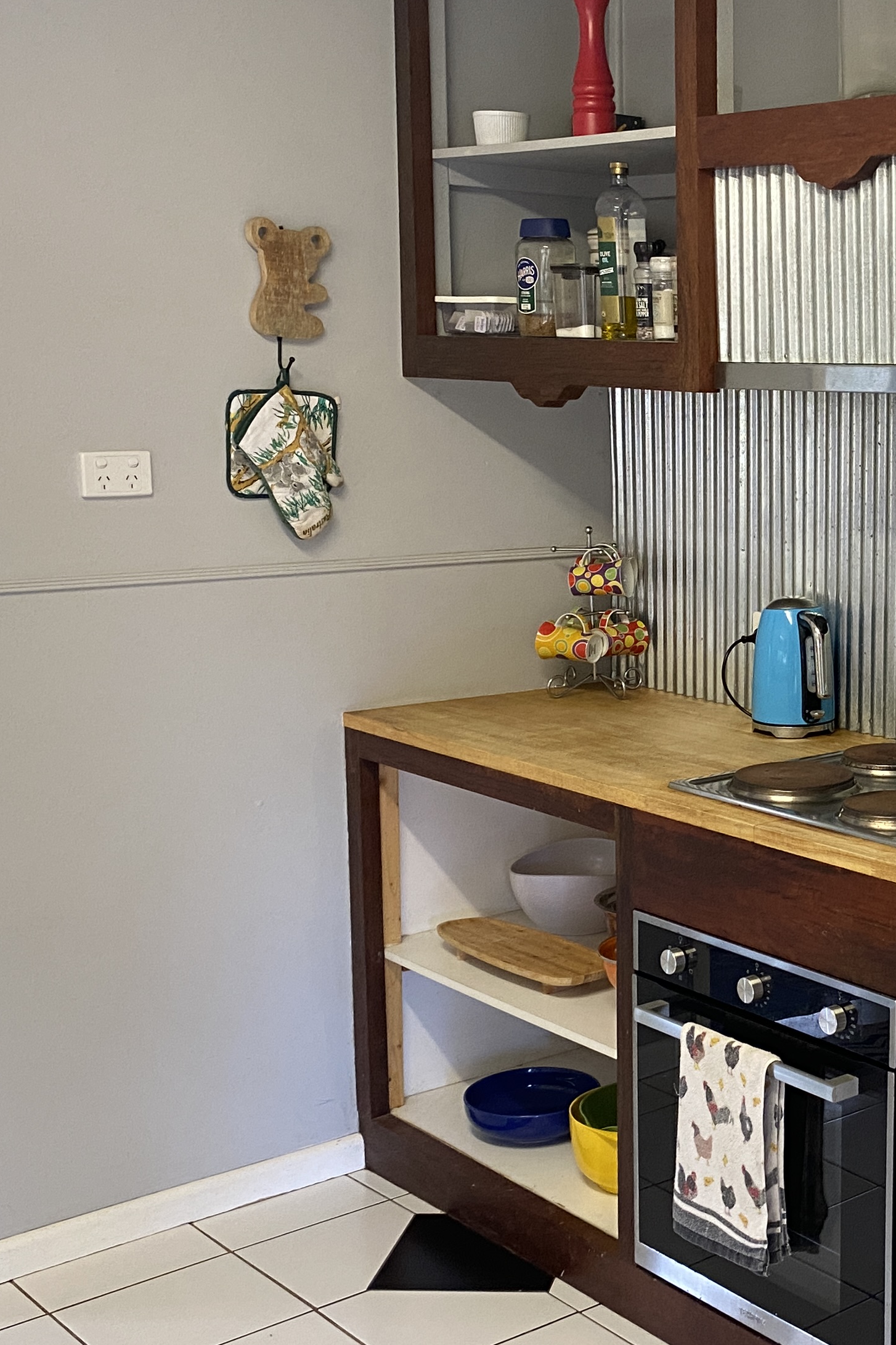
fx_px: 1867
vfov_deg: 39.6
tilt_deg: -10.1
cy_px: 698
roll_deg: -0.3
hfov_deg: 25.1
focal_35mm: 50
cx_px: 978
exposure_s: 1/50
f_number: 1.8
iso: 160
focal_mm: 4.25
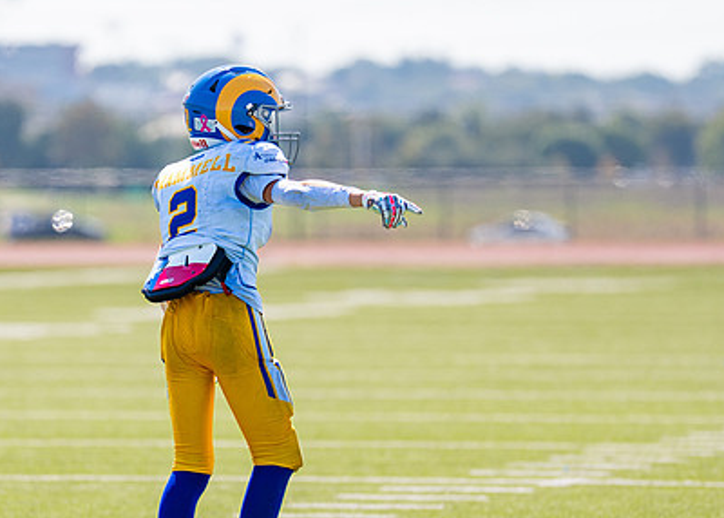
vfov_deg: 3.5
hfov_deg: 4.8
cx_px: 203
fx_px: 8557
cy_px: 335
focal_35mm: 416
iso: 125
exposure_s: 1/2000
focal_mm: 200
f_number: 2.8
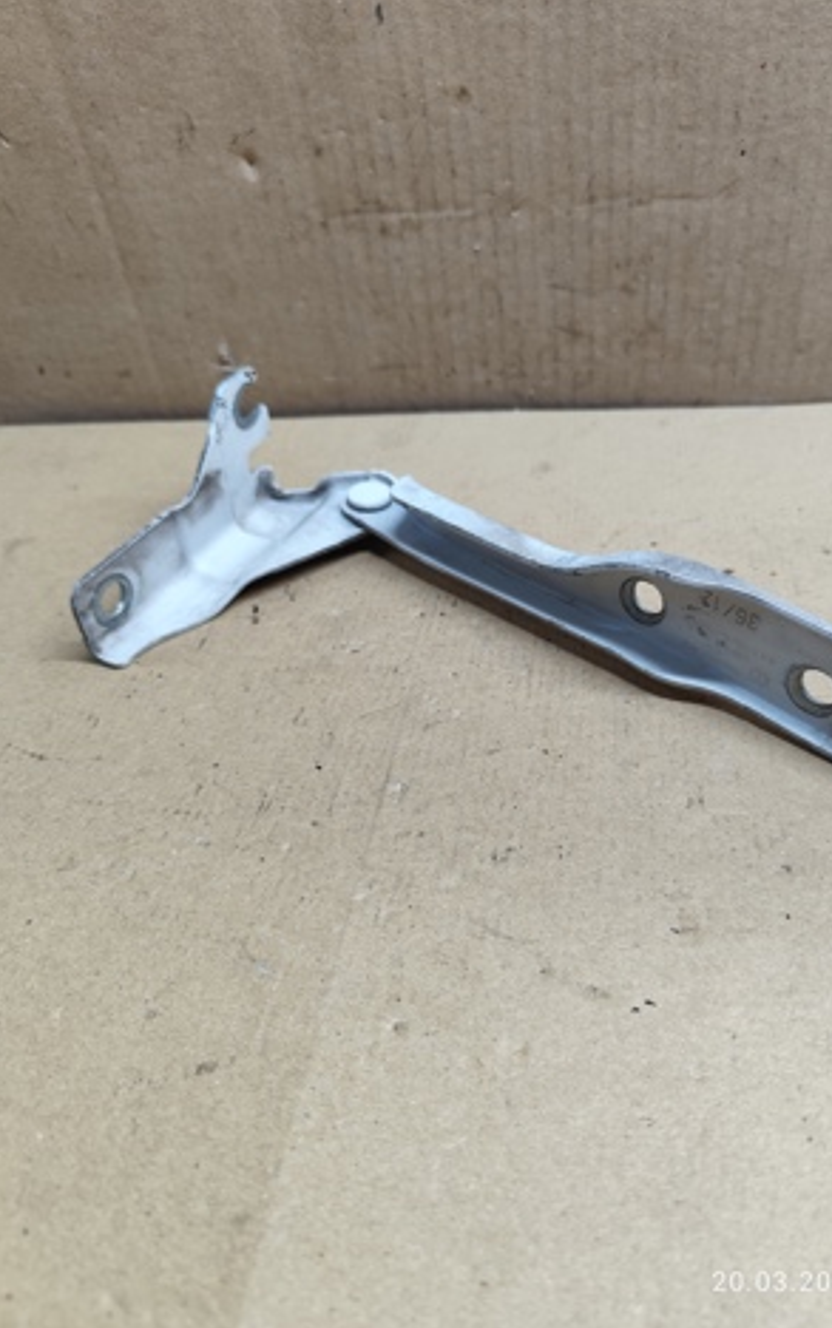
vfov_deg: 72.5
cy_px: 653
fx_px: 906
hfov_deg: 49.1
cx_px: 494
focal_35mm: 25
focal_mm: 6.19
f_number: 1.65
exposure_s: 1/100
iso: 320
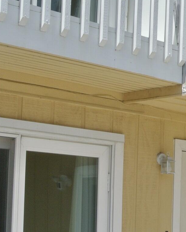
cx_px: 245
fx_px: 681
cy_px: 169
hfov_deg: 14.8
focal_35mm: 99
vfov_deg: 19.3
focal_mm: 10.7
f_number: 8
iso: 100
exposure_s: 1/320
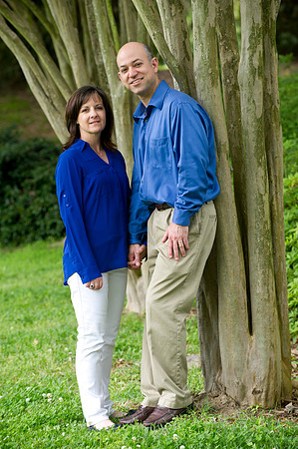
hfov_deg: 8.8
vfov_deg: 13.3
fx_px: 1929
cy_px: 224
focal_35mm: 155
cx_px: 149
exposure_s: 1/100
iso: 320
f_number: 4.5
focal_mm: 155
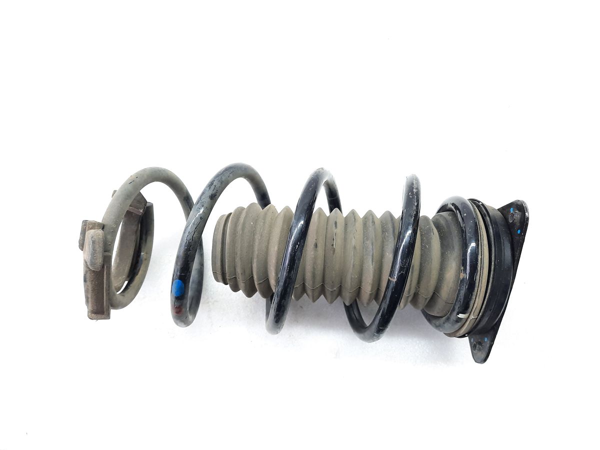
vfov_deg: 54.9
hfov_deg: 69.4
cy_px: 225
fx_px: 433
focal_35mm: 25
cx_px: 300
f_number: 2
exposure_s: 1/50
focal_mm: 4.6
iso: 160
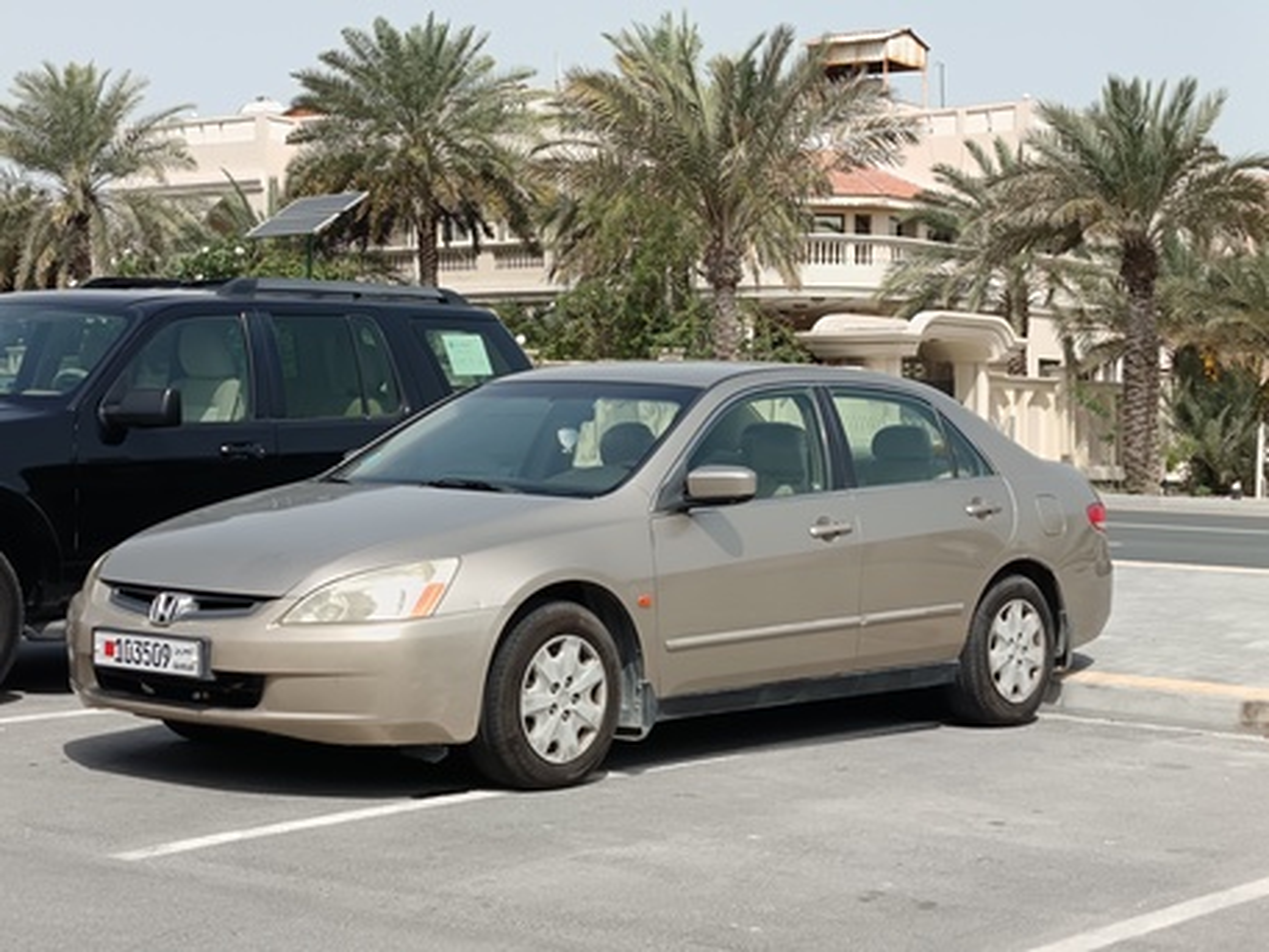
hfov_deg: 27.0
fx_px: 2640
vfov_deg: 20.4
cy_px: 476
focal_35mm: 72
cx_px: 634
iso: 100
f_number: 1.75
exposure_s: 1/456
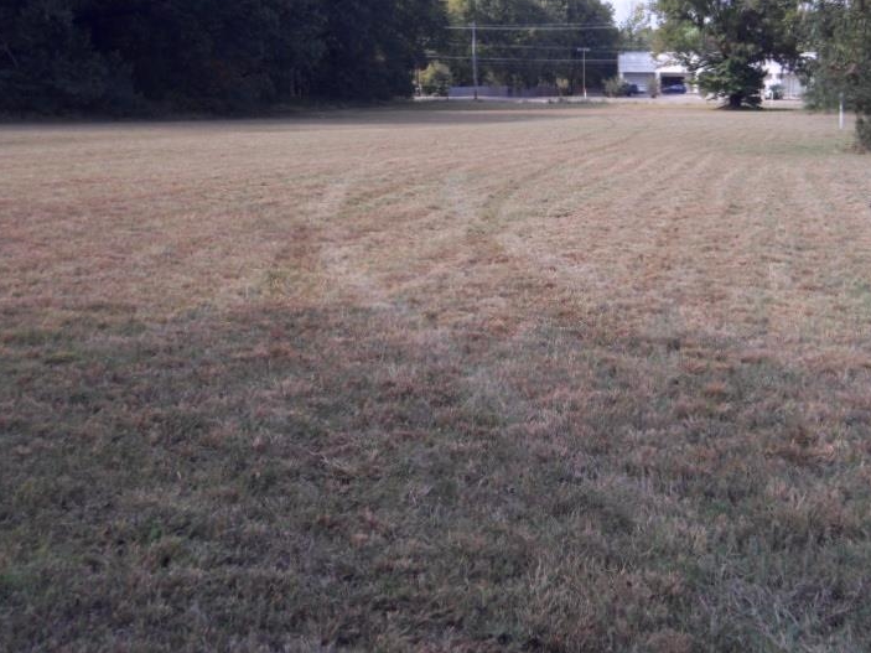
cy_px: 178
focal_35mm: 51
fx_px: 1283
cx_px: 548
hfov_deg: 37.3
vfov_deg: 28.2
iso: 80
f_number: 8.2
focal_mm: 6.3
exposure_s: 1/90
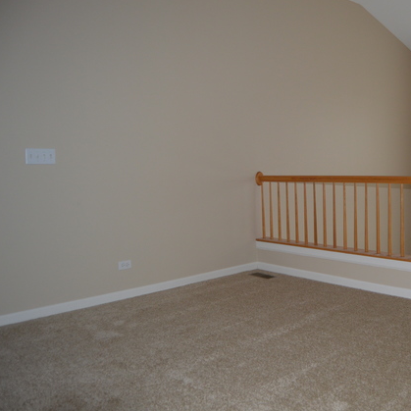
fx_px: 470
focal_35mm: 35
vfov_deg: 47.2
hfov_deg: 45.8
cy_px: 206
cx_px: 300
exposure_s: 1/60
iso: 560
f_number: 3.5
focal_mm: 18
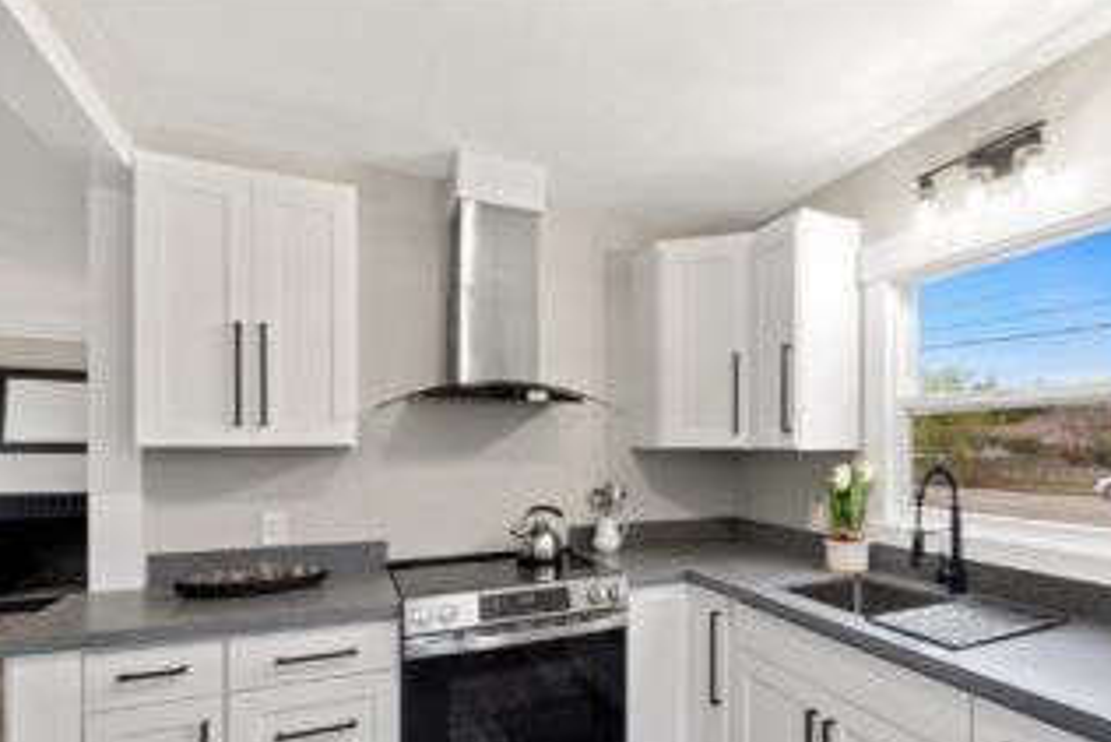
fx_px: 587
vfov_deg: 63.9
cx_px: 672
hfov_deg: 85.7
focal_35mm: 19
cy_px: 452
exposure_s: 1/8
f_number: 9
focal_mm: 10
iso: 1000
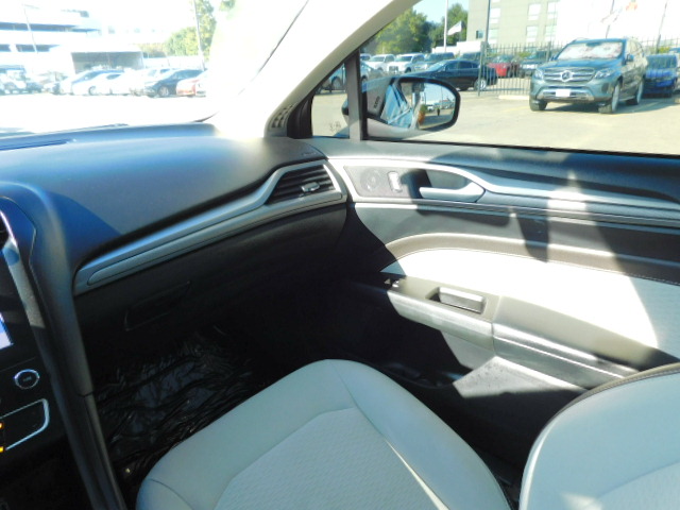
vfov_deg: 58.9
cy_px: 255
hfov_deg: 73.9
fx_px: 452
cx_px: 340
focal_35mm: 23
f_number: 3
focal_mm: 4
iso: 125
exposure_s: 1/125
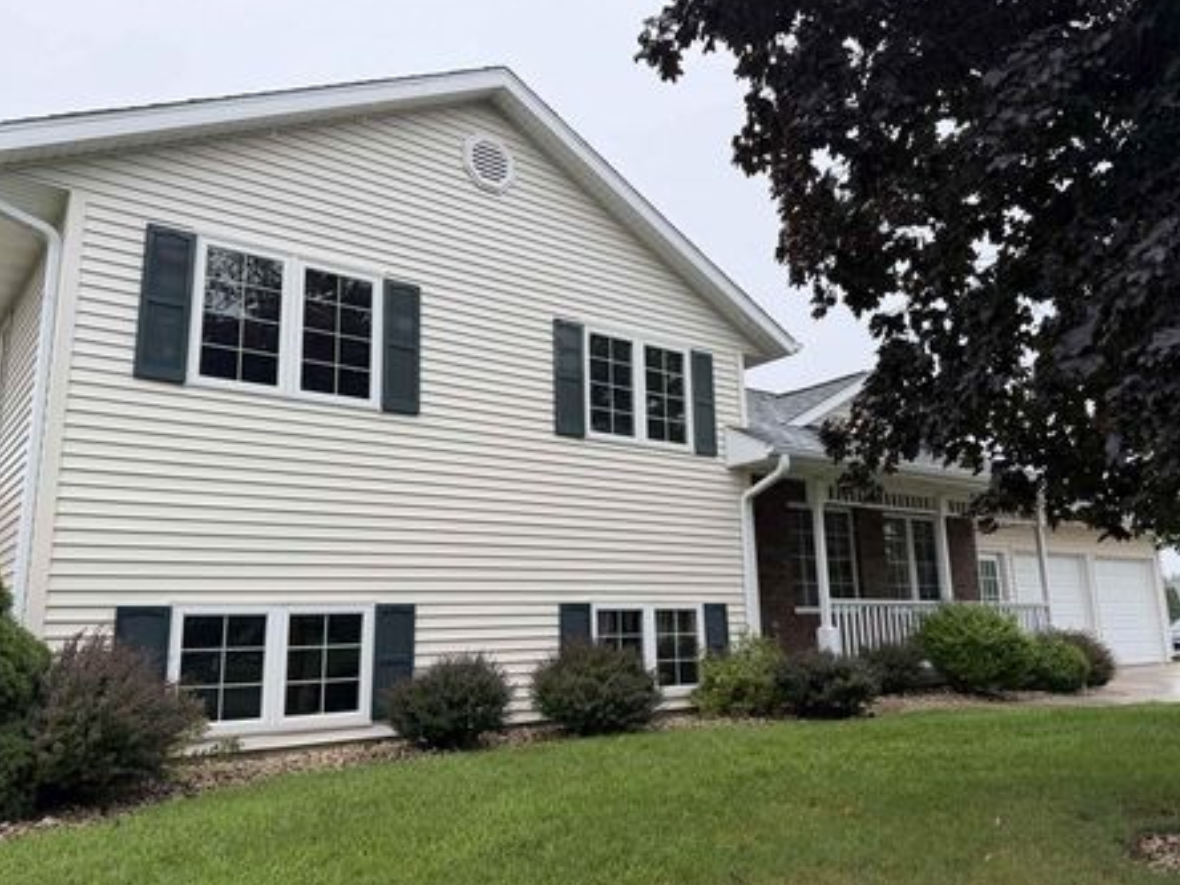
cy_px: 421
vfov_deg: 51.3
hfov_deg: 65.3
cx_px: 611
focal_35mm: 27
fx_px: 920
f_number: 1.78
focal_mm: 6.76
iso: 80
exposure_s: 1/671
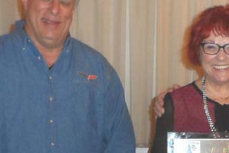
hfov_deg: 25.2
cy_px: 147
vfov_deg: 17.0
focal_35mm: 79
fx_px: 502
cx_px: 189
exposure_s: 1/15
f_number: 3.2
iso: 400
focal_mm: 4
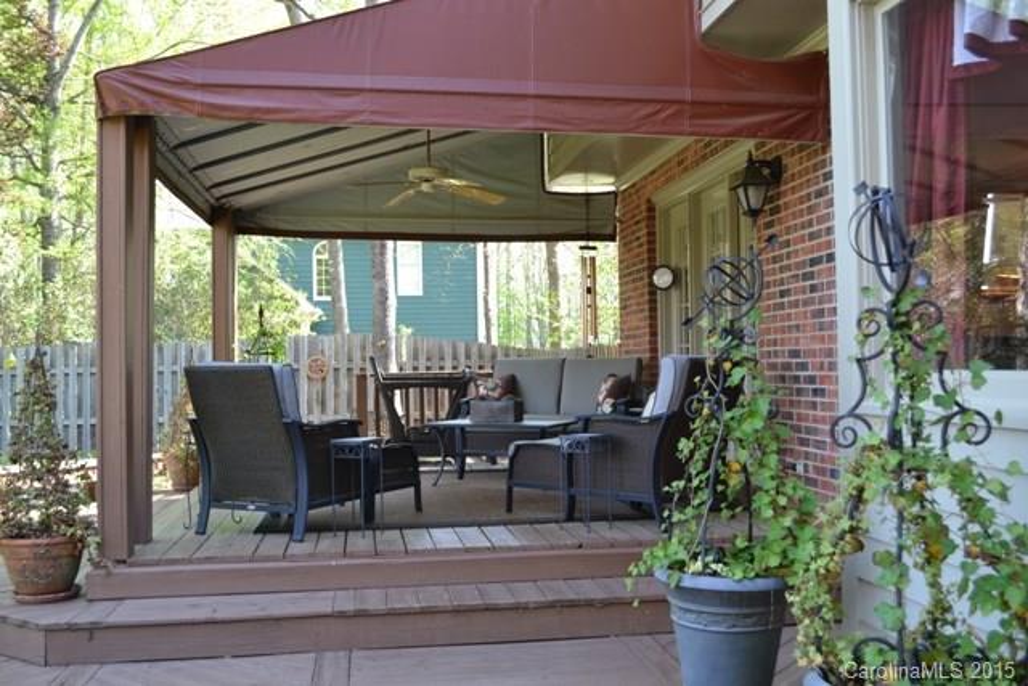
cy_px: 343
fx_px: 1028
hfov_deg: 53.1
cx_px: 514
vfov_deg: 36.9
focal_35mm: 36
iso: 400
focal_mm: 24
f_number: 5.6
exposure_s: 1/125
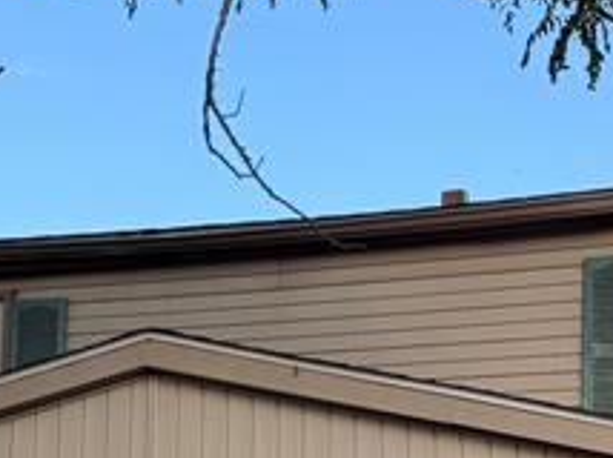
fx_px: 2034
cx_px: 252
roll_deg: -1.8
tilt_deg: +7.9
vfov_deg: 12.4
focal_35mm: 115
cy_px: 604
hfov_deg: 17.1
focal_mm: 6.76
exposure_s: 1/575
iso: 80
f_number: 1.78
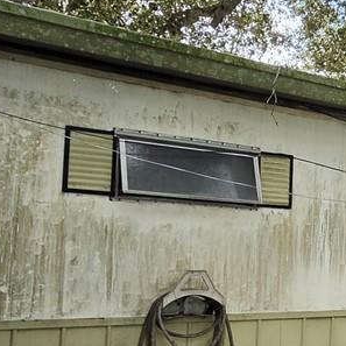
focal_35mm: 62
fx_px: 701
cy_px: 227
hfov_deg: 20.1
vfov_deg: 27.6
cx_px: 623
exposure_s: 1/807
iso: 40
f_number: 1.9
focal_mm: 2.2
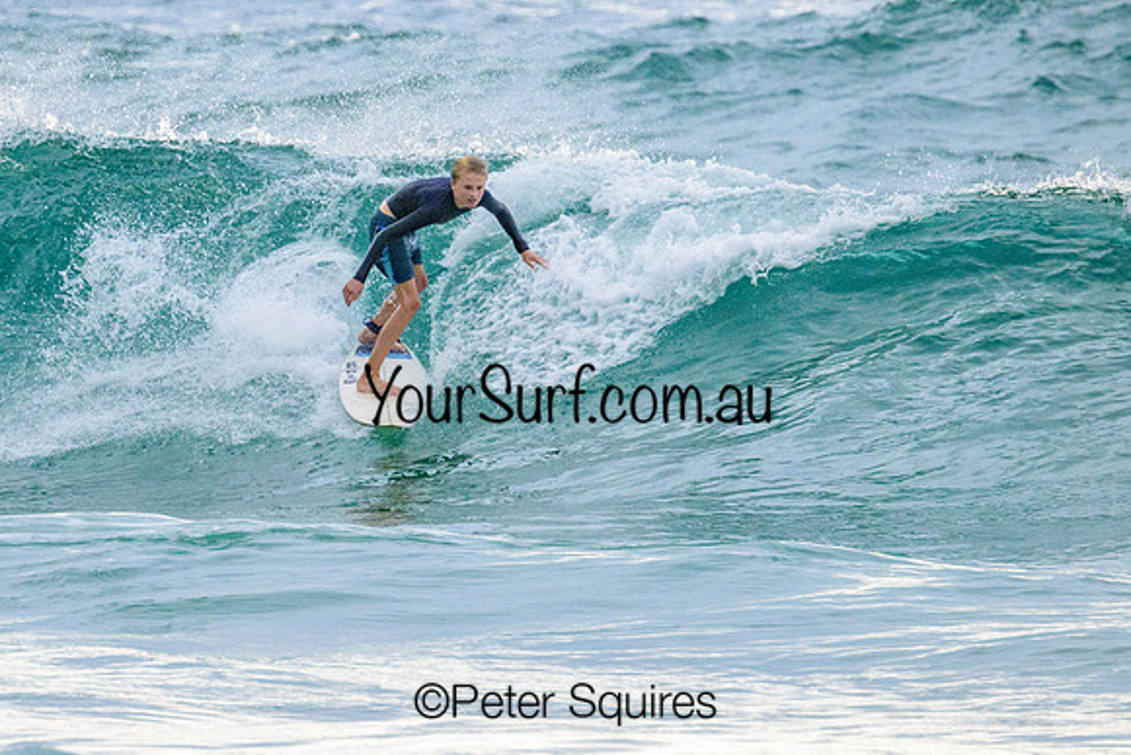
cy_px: 326
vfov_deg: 1.7
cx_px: 367
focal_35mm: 825
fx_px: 25939
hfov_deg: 2.5
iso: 2500
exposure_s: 1/2000
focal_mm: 600
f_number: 11
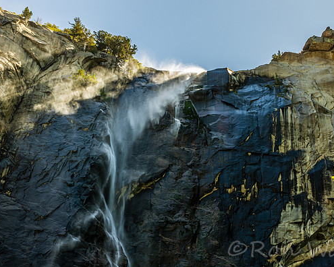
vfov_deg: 15.4
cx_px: 193
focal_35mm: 100
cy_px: 134
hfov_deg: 19.2
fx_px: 989
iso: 64
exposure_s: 1/15
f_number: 9
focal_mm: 32.39
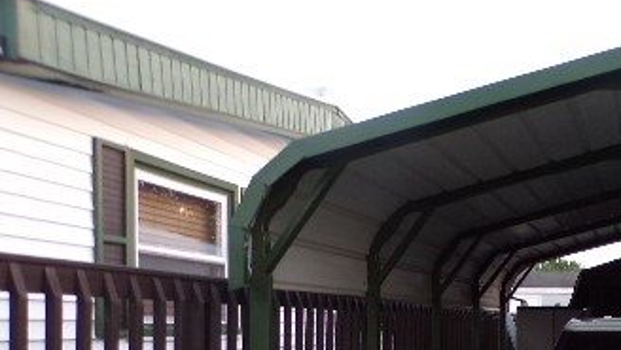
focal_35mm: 51
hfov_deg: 37.5
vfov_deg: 22.8
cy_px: 335
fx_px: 840
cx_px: 576
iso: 200
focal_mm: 4.3
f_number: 3
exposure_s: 1/25
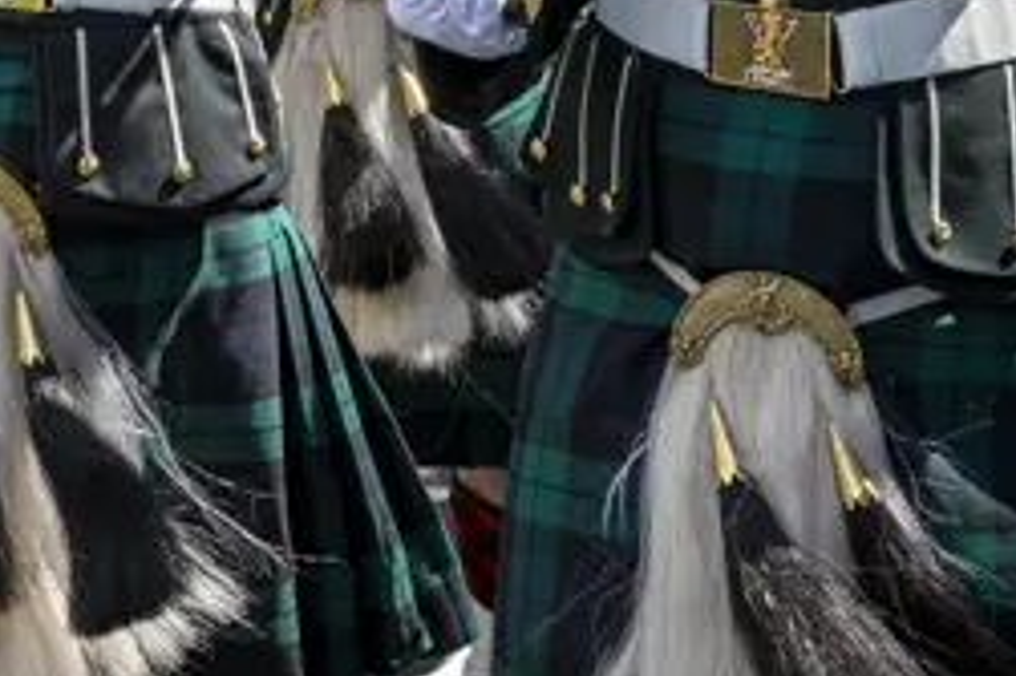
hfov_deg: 18.8
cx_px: 121
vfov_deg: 12.4
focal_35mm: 107
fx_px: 3018
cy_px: -184
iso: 125
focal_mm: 35
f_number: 5.6
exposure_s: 1/320
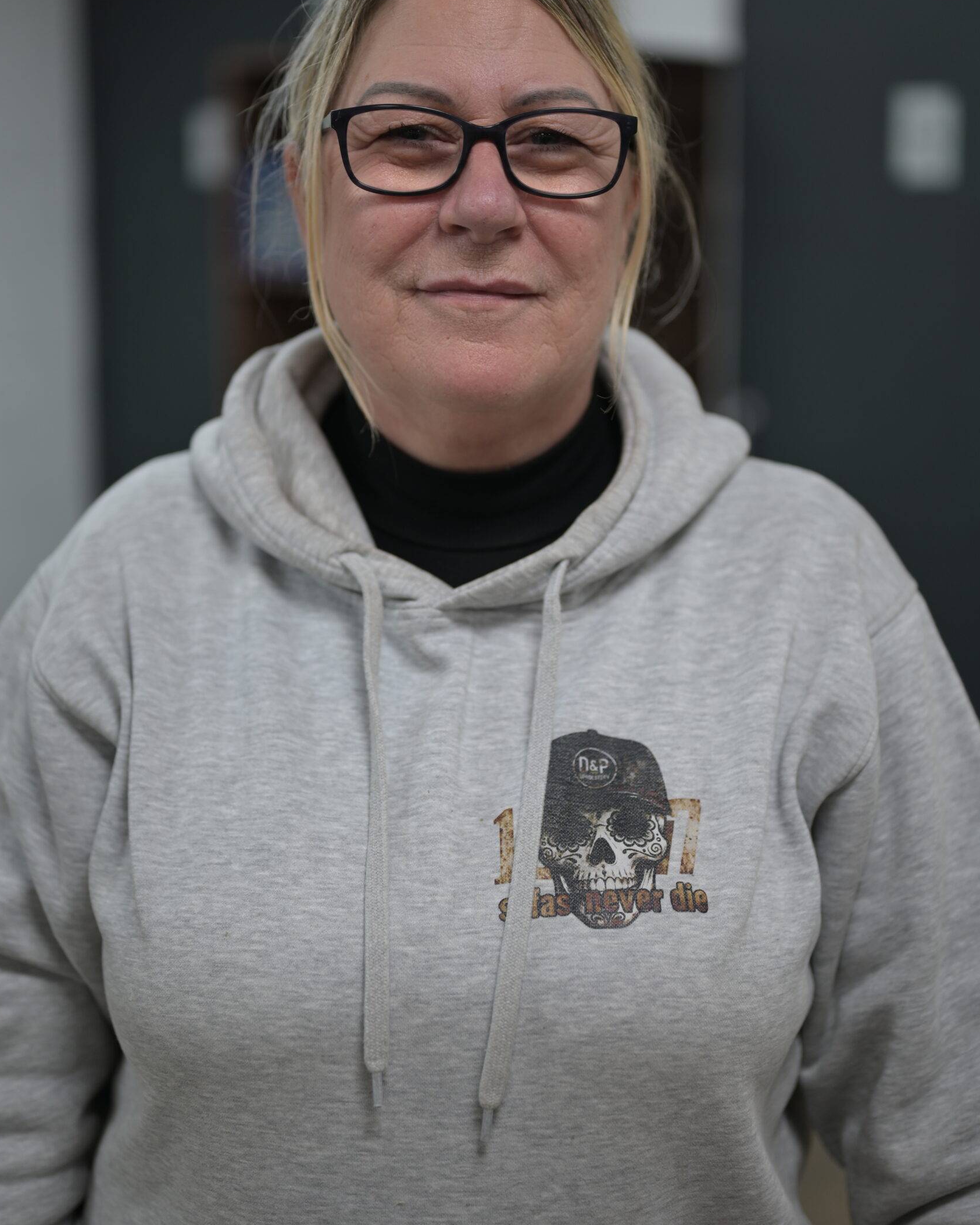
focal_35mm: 57
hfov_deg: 26.7
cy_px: 577
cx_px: 489
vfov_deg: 33.0
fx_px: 2067
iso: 200
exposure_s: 1/125
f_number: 1.8
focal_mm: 50
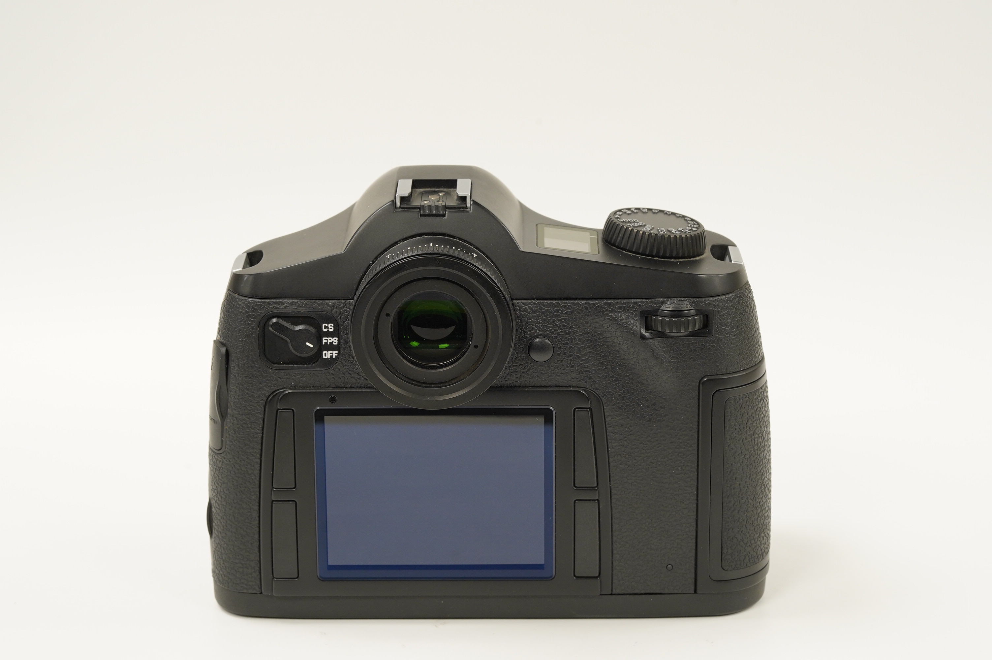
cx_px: 496
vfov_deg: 15.2
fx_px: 2478
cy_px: 330
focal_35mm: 90
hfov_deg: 22.6
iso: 1000
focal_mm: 90
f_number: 11
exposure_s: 1/10
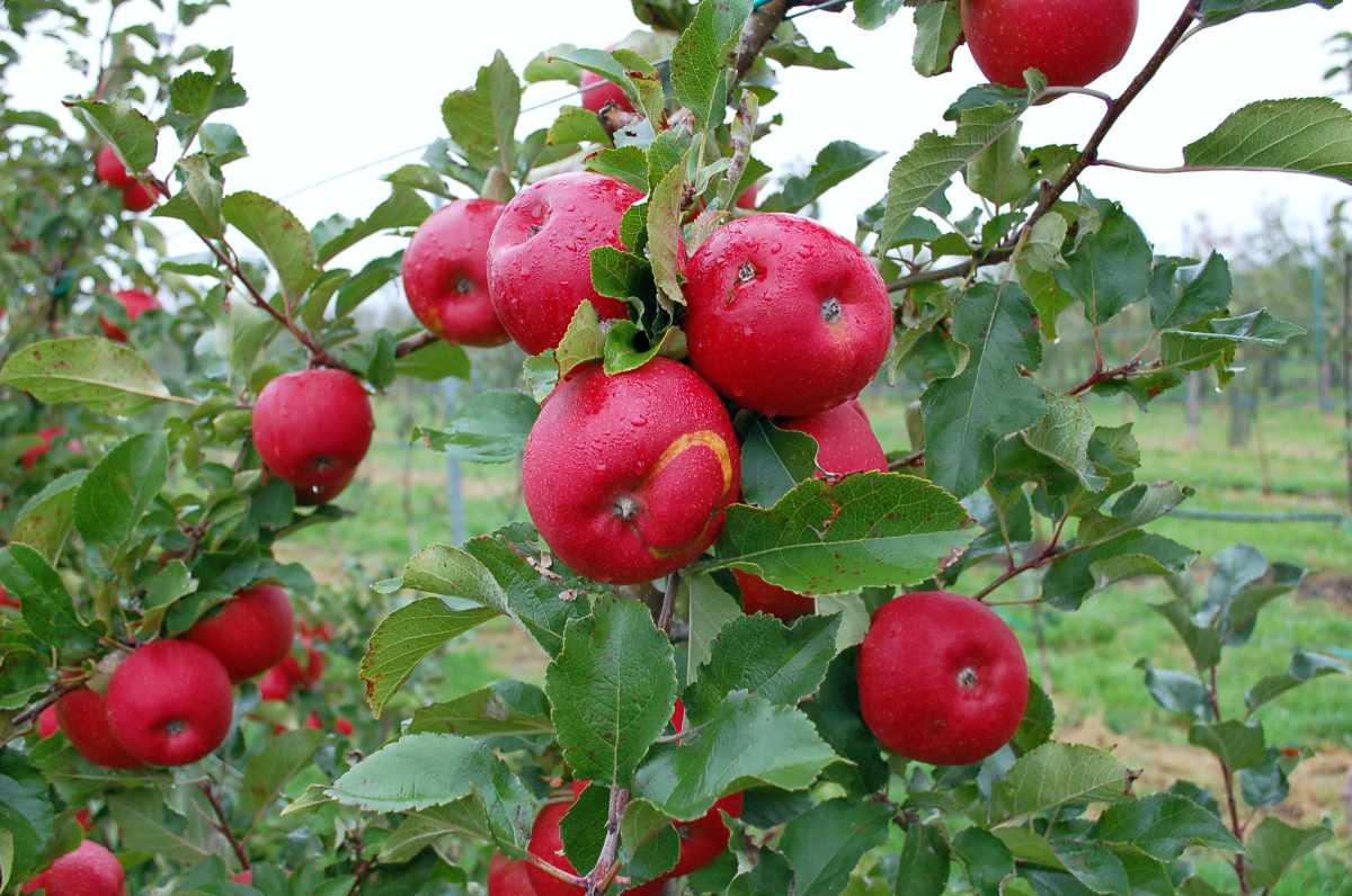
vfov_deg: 36.8
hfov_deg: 53.2
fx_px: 1350
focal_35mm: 36
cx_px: 676
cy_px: 448
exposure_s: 1/100
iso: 400
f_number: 5
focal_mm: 24
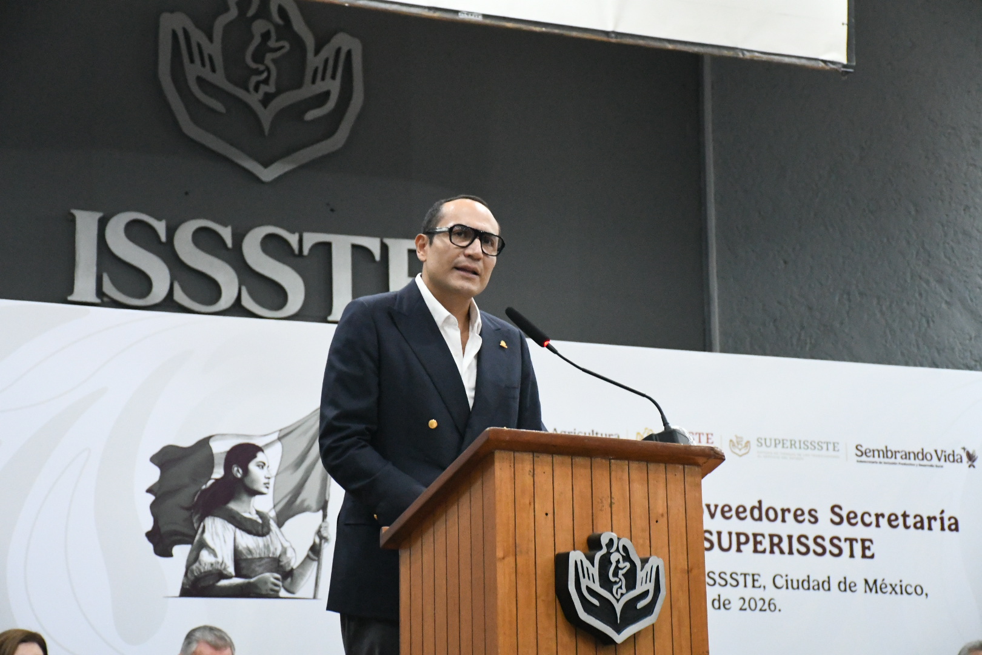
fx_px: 2700
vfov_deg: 13.8
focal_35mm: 99
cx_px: 491
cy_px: 328
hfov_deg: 20.6
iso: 10000
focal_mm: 66
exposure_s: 1/80
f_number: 5
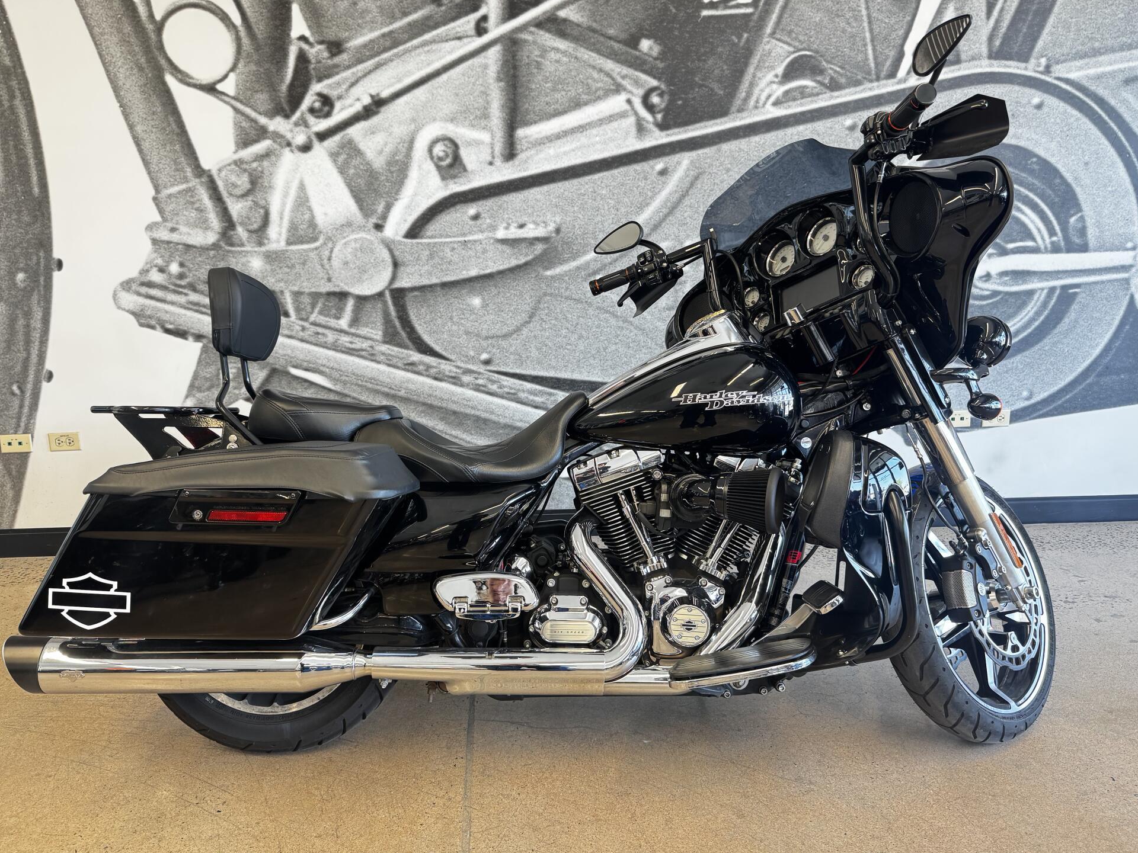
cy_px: 413
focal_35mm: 25
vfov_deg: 54.9
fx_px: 822
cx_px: 554
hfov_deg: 69.4
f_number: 1.78
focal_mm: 6.76
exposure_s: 1/60
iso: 200
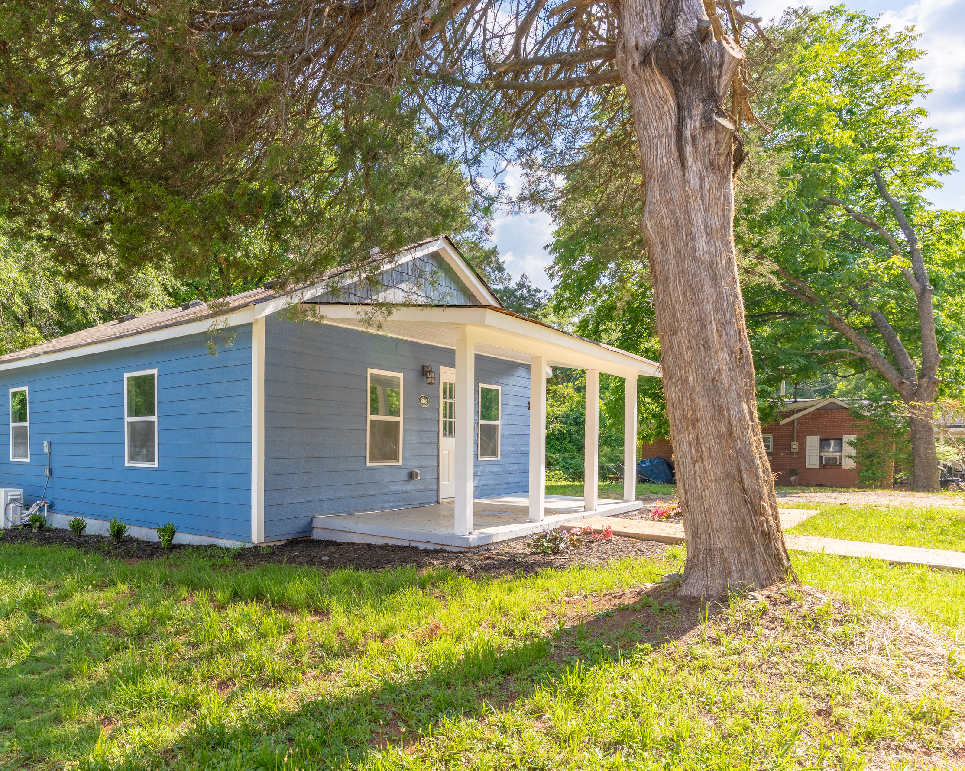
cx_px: 321
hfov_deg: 72.8
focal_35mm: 22
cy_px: 420
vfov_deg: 63.0
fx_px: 628
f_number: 8
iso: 125
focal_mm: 17
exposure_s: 1/640
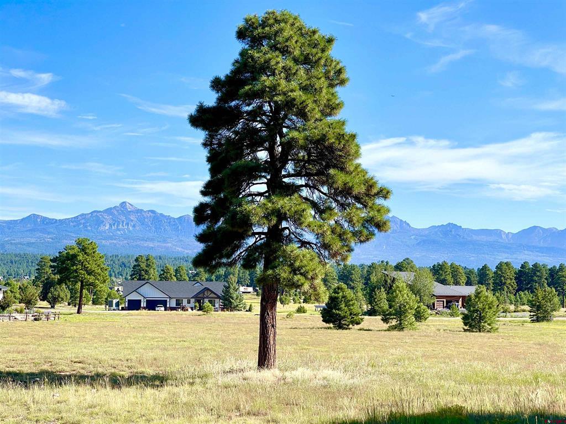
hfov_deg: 30.3
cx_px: 283
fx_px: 1046
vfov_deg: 22.9
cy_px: 212
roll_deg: -0.8
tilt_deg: +3.4
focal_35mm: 64
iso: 20
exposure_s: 1/986
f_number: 2.2
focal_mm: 7.5
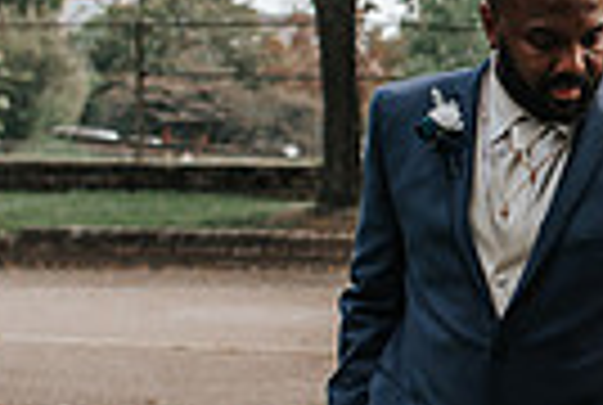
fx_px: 2535
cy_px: 268
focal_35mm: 151
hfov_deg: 13.4
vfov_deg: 9.1
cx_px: 626
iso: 220
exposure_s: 1/640
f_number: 2.8
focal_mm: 35
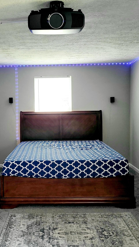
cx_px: 44
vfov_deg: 52.8
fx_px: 249
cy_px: 123
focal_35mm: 38
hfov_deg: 30.9
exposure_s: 1/120
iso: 200
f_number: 1.8
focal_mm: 5.4
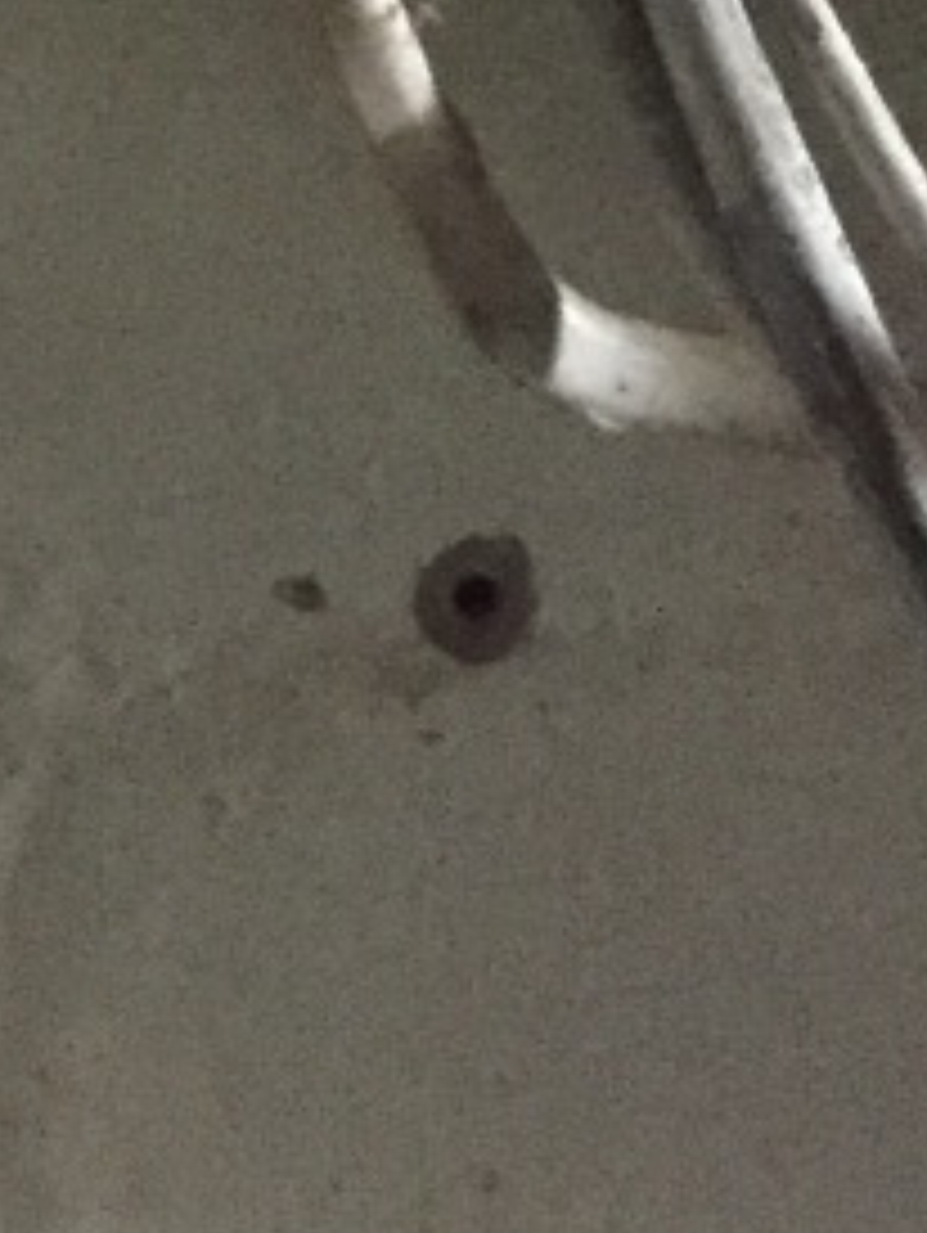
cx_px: -40
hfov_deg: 11.5
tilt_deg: +7.7
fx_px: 4528
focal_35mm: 127
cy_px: -1336
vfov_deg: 13.1
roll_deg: +0.2
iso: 1250
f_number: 2.2
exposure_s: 1/17
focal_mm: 4.15
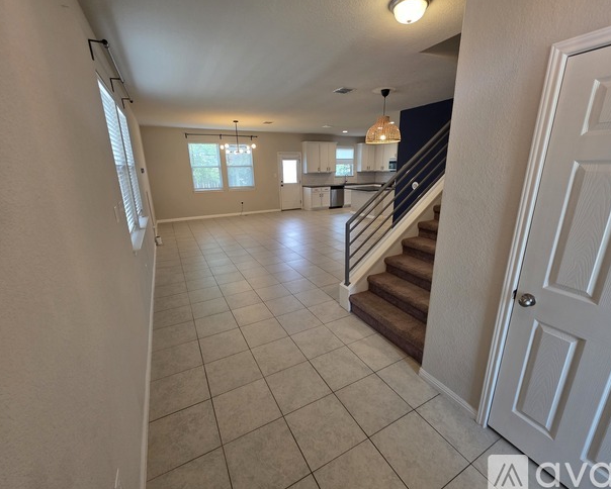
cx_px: 314
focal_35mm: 14
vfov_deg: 88.0
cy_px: 242
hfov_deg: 100.6
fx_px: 253
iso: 200
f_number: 1.9
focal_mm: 2.2
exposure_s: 1/120
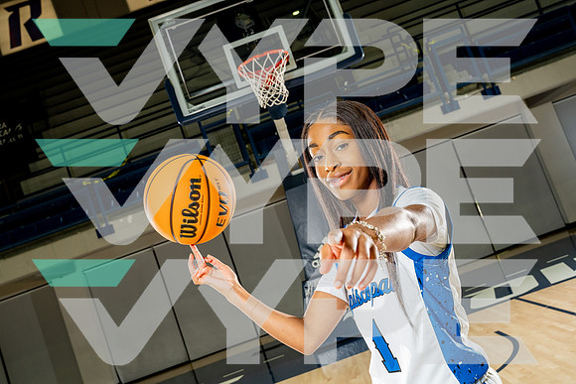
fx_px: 624
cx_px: 288
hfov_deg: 49.5
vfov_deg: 34.2
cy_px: 192
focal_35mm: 39
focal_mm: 39
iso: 640
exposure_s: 1/250
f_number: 8
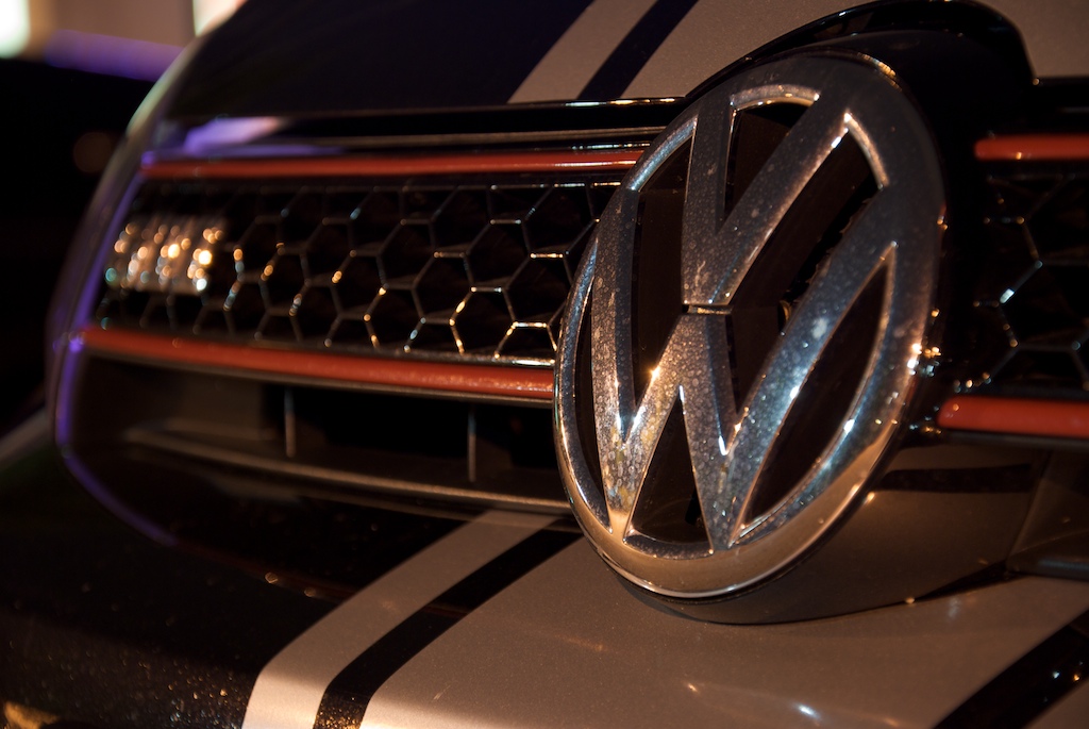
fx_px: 3634
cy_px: 364
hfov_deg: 17.0
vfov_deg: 11.4
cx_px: 544
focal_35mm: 120
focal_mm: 80
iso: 200
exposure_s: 25
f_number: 5.6
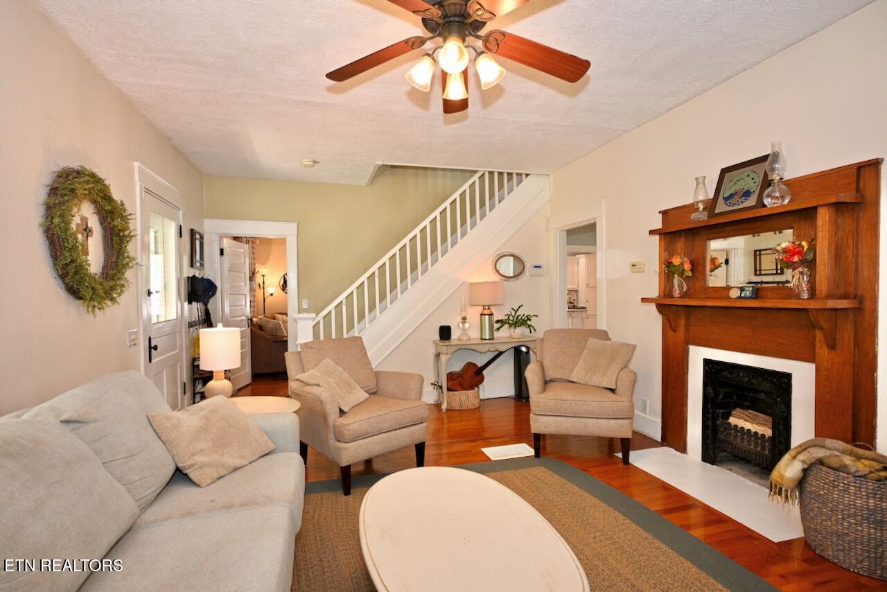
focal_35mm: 18
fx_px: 444
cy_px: 296
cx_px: 444
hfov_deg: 90.0
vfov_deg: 67.4
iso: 560
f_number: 4
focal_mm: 12
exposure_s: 1/60
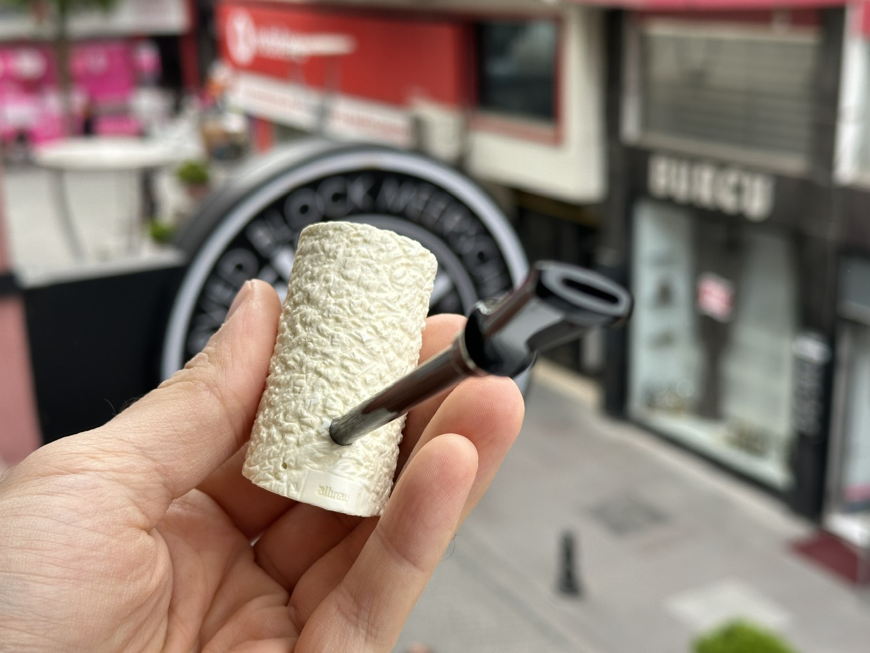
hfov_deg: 39.7
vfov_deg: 30.3
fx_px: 1206
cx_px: 435
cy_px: 326
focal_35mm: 48
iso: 64
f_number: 1.78
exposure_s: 1/919
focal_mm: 6.86
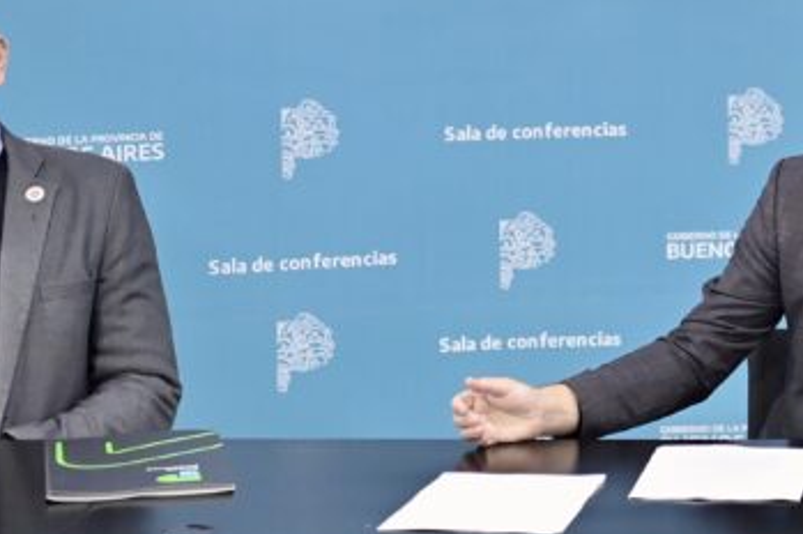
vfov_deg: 9.6
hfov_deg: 14.3
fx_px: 3142
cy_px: -13
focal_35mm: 141
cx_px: 821
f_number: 3.2
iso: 4000
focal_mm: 48
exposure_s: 1/400
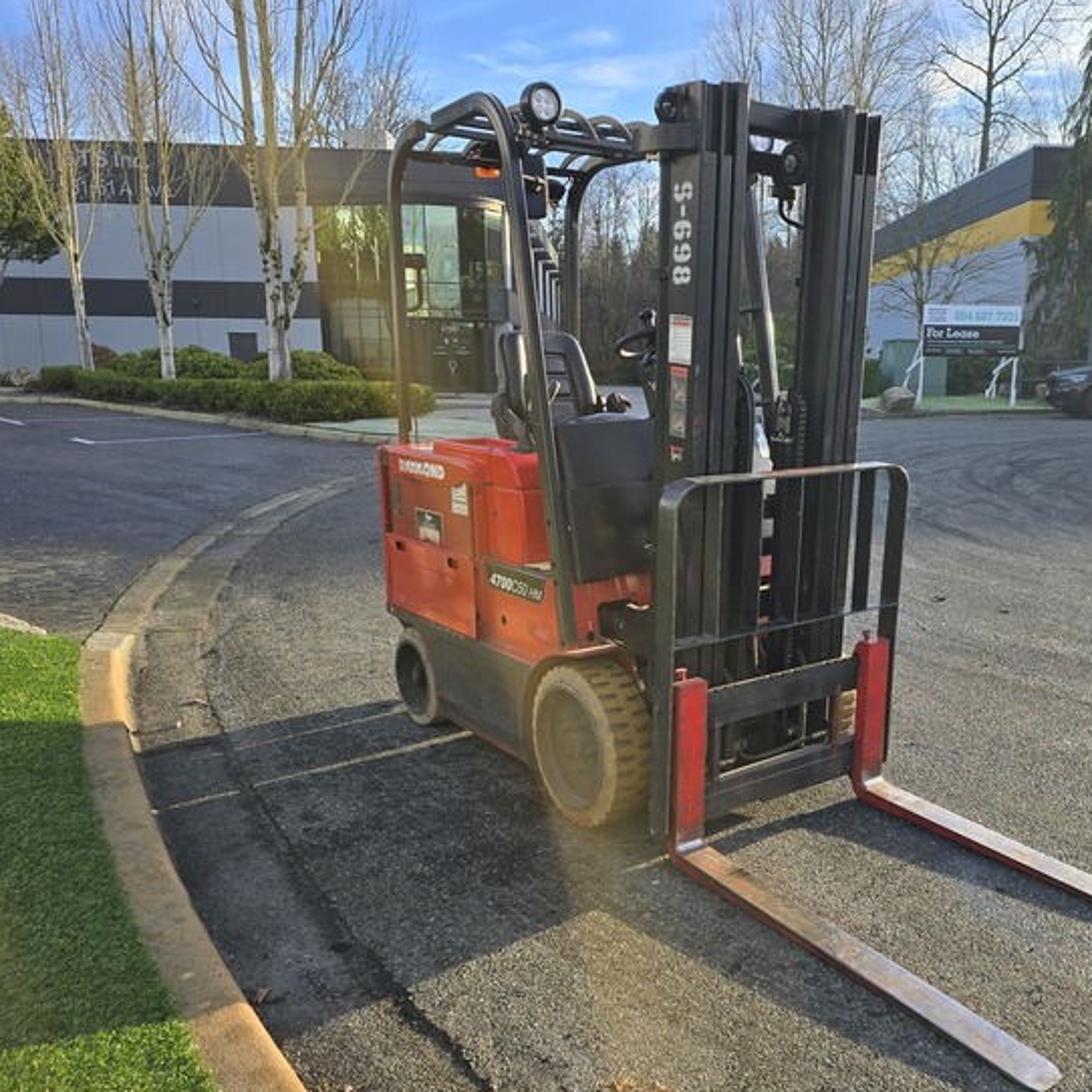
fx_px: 1071
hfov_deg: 53.0
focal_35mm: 30
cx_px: 723
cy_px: 578
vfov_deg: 54.0
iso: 12
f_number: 1.7
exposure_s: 1/251
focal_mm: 6.3
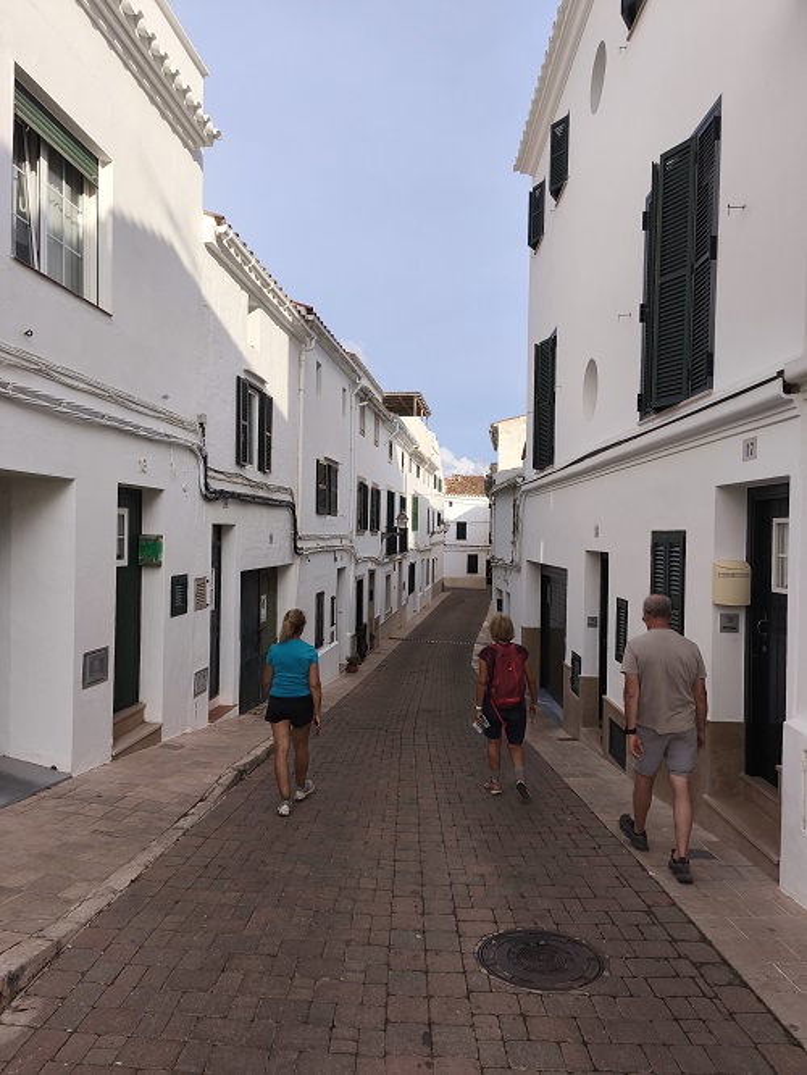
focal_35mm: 23
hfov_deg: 58.9
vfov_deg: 73.9
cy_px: 538
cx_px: 404
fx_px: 714
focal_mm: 5.35
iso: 80
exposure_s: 1/2939
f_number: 1.7
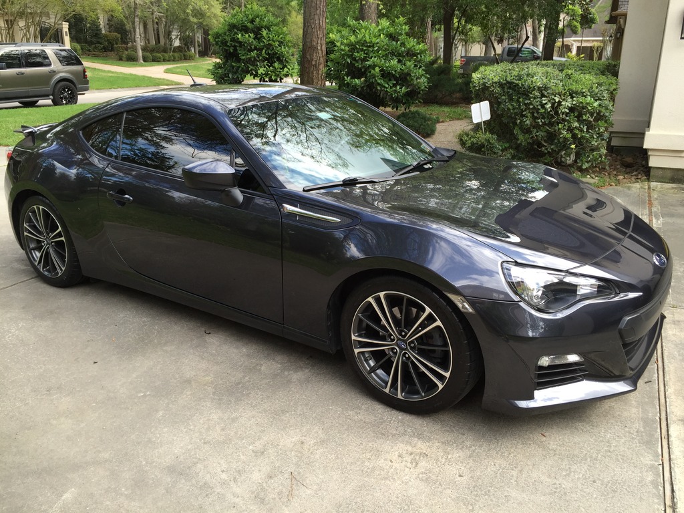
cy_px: 256
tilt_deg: -18.4
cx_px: 342
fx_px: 573
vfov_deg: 48.2
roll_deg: -0.7
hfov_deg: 61.7
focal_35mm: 29
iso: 32
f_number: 2.2
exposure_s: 1/233
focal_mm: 4.15
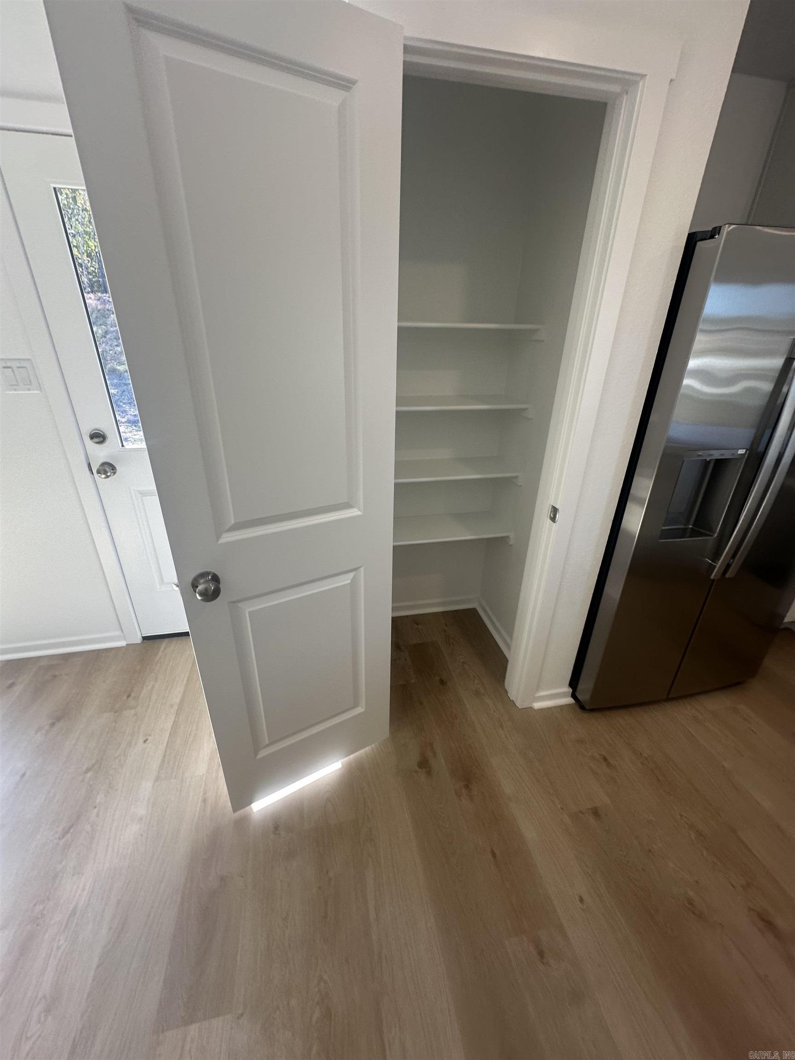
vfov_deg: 102.1
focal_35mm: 14
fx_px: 429
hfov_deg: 85.7
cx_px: 398
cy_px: 530
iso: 80
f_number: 2.2
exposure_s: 1/120
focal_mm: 2.22
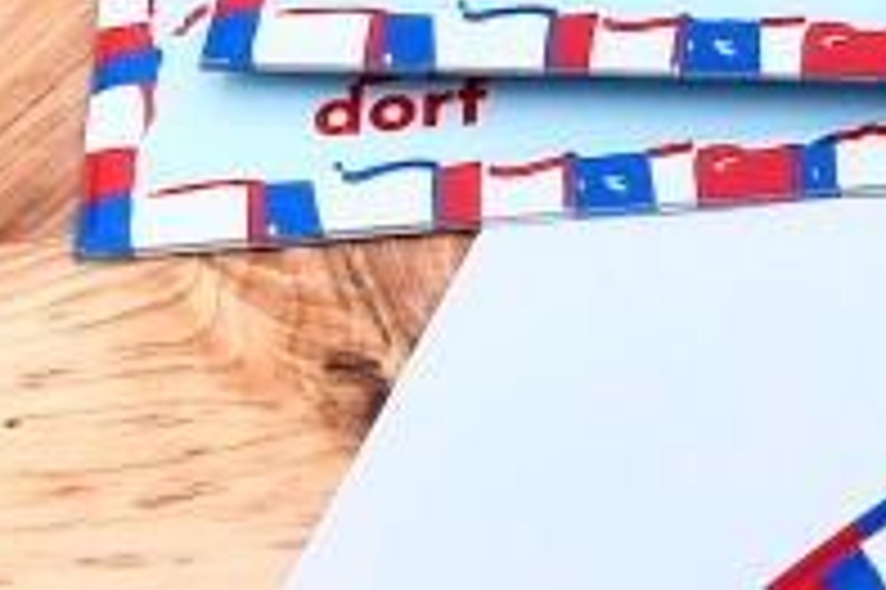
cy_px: 110
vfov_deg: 7.5
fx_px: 4500
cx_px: 1516
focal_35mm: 183
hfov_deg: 10.6
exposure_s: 1/400
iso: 640
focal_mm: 24
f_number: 10
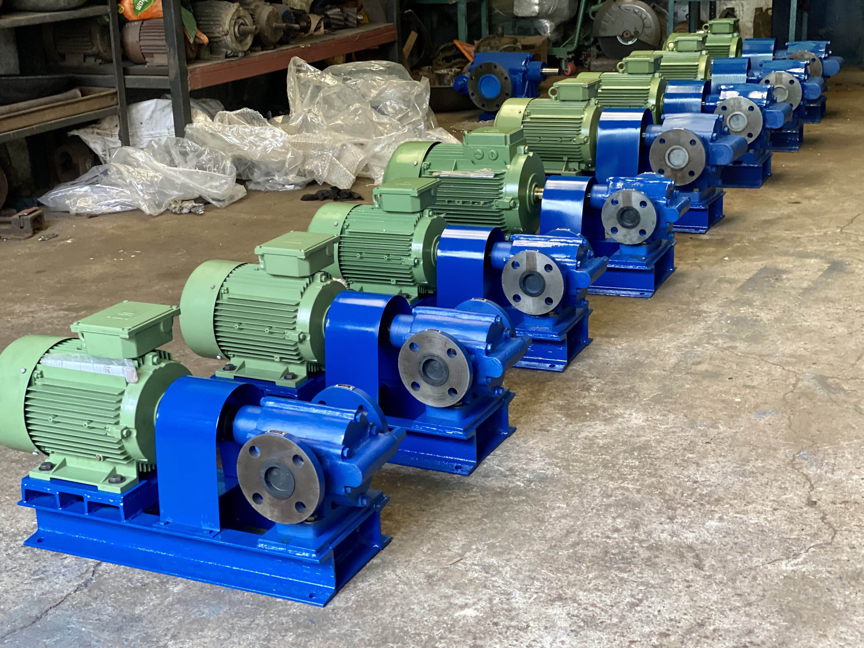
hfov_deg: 36.8
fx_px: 1298
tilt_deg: -17.1
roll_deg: +3.3
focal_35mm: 52
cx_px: 432
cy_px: 324
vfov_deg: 28.0
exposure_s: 1/121
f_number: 2
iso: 250
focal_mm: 6
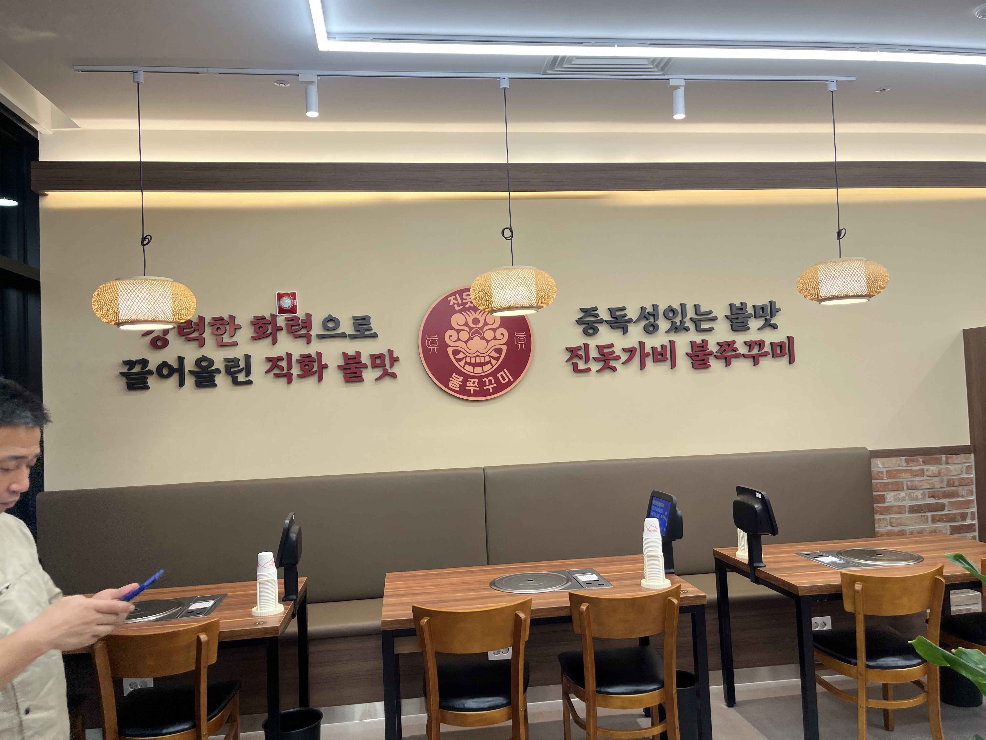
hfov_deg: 67.3
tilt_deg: +3.1
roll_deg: +1.7
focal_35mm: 26
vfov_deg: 53.1
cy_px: 370
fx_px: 741
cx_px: 493
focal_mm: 5.1
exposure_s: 1/120
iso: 32
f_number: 1.6
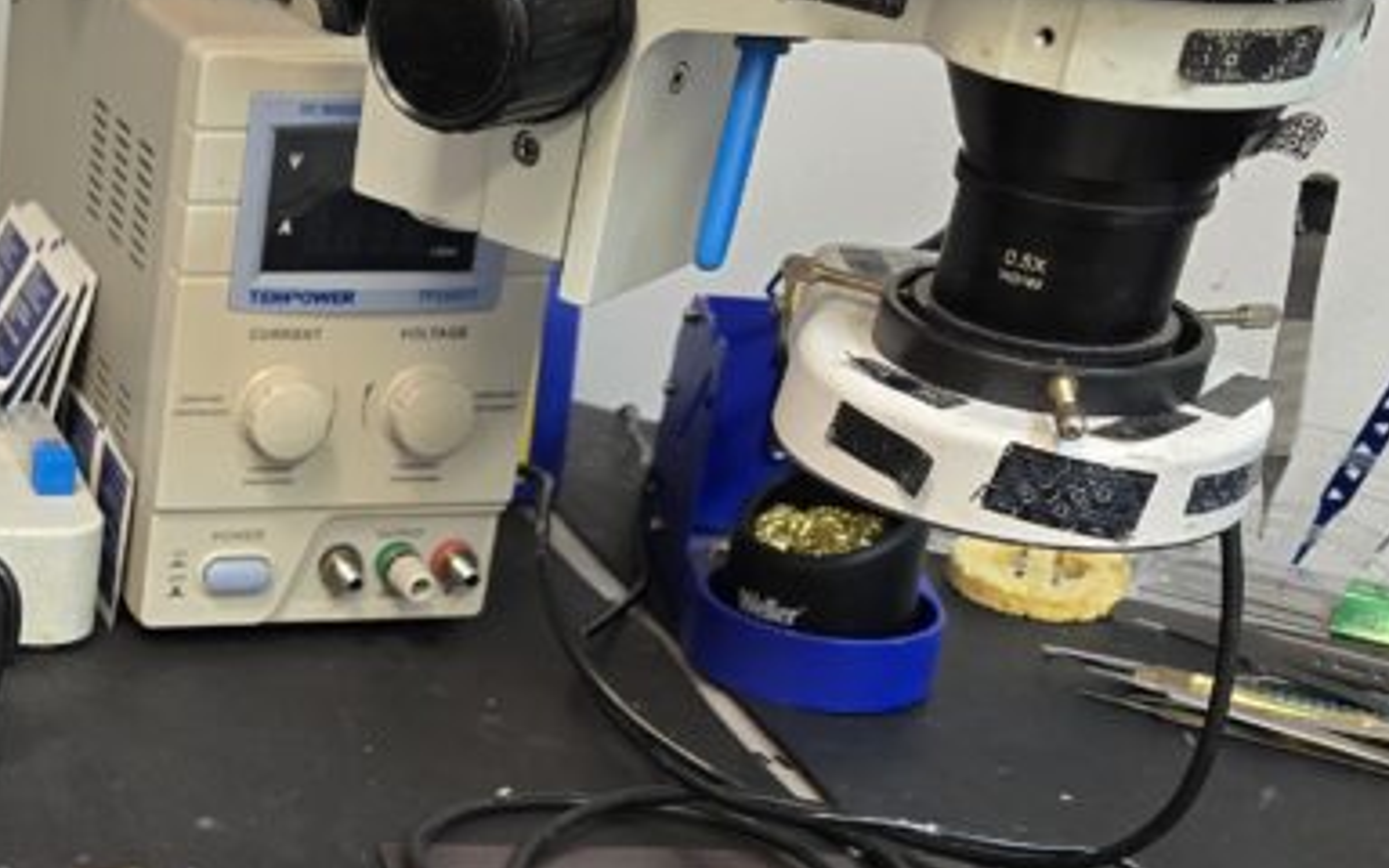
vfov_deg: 19.5
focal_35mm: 65
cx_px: -101
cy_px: 843
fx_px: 2461
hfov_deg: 28.8
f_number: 1.7
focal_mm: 6.3
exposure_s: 1/120
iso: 400
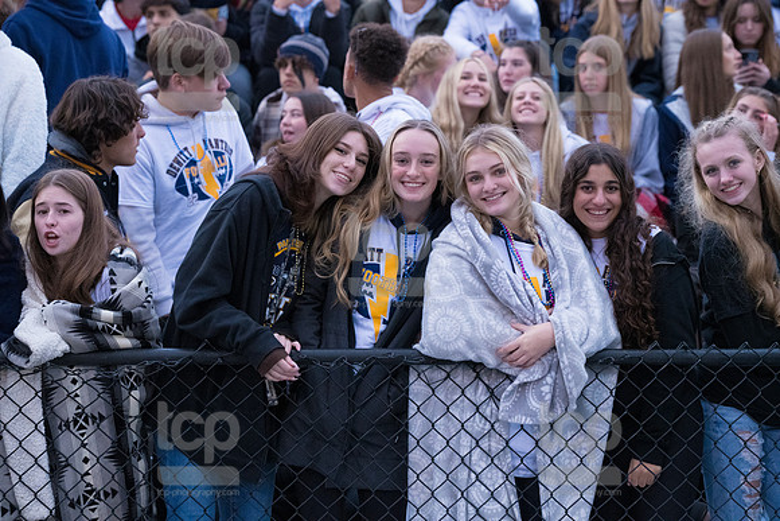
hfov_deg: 17.6
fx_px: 2514
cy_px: 260
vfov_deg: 11.8
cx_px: 390
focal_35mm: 116
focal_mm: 116
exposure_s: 1/1250
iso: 6400
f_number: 4.5
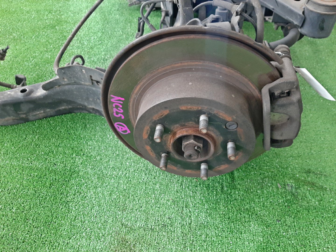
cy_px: 126
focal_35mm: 26
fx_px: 252
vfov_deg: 53.1
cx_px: 168
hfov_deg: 67.3
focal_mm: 3.93
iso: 177
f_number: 1.7
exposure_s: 1/33
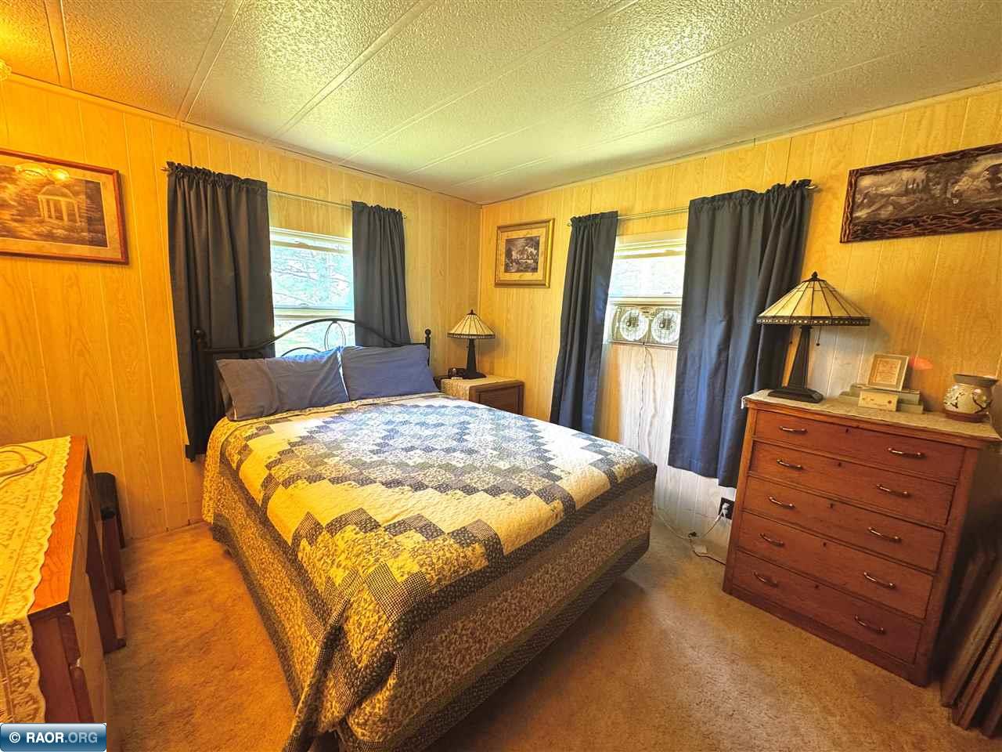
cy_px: 376
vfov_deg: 85.7
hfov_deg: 102.1
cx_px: 501
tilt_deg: -8.5
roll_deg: -2.5
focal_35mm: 14
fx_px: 405
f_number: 2.2
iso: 200
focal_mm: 2.22
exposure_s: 1/60
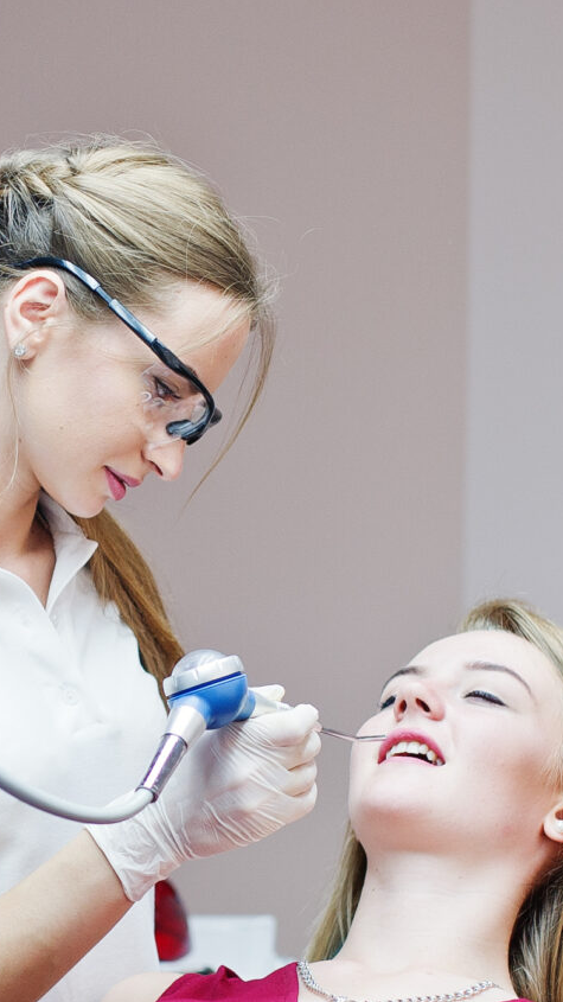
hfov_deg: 10.9
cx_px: 124
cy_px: 656
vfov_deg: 19.2
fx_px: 2947
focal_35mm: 111
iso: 250
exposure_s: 1/640
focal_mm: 35
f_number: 1.8
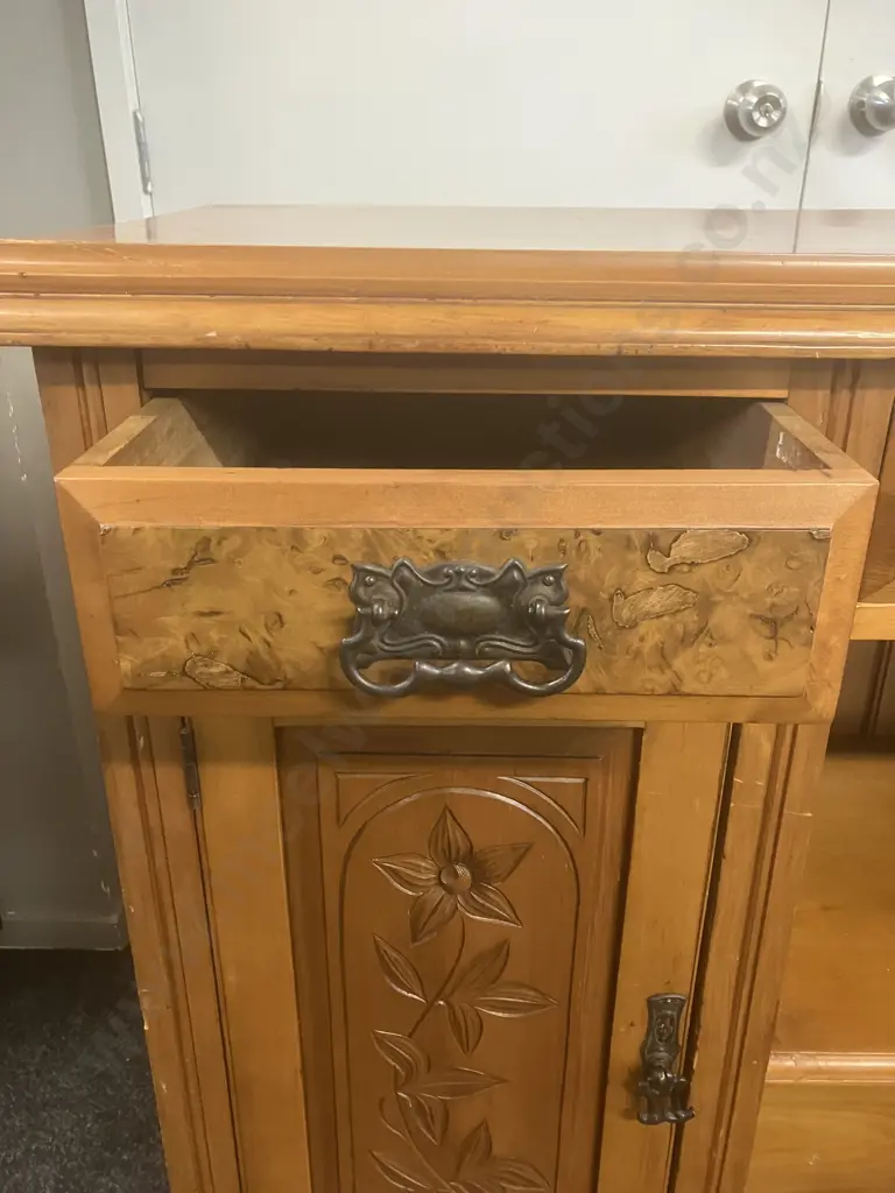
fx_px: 965
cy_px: 596
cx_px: 448
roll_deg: -0.9
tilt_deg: -24.0
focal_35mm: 28
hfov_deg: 49.7
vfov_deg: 63.4
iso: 320
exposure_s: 1/33
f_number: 1.8
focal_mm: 3.99
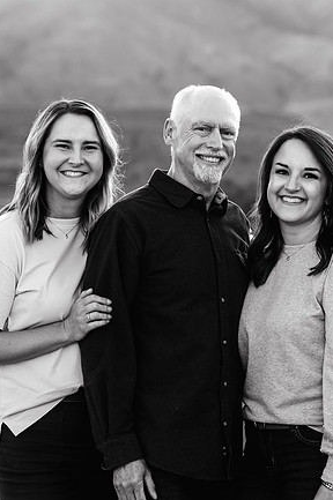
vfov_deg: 12.0
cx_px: 213
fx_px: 2390
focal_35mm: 172
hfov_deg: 8.0
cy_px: 250
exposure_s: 1/160
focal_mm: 114
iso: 500
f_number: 4.5
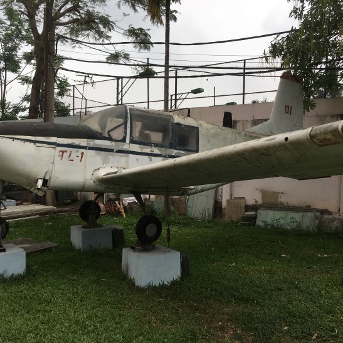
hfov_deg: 47.1
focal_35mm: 35
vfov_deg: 47.2
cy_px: 174
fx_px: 392
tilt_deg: -2.0
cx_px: 154
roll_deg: -3.1
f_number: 2.2
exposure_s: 1/1570
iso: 25
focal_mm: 4.15
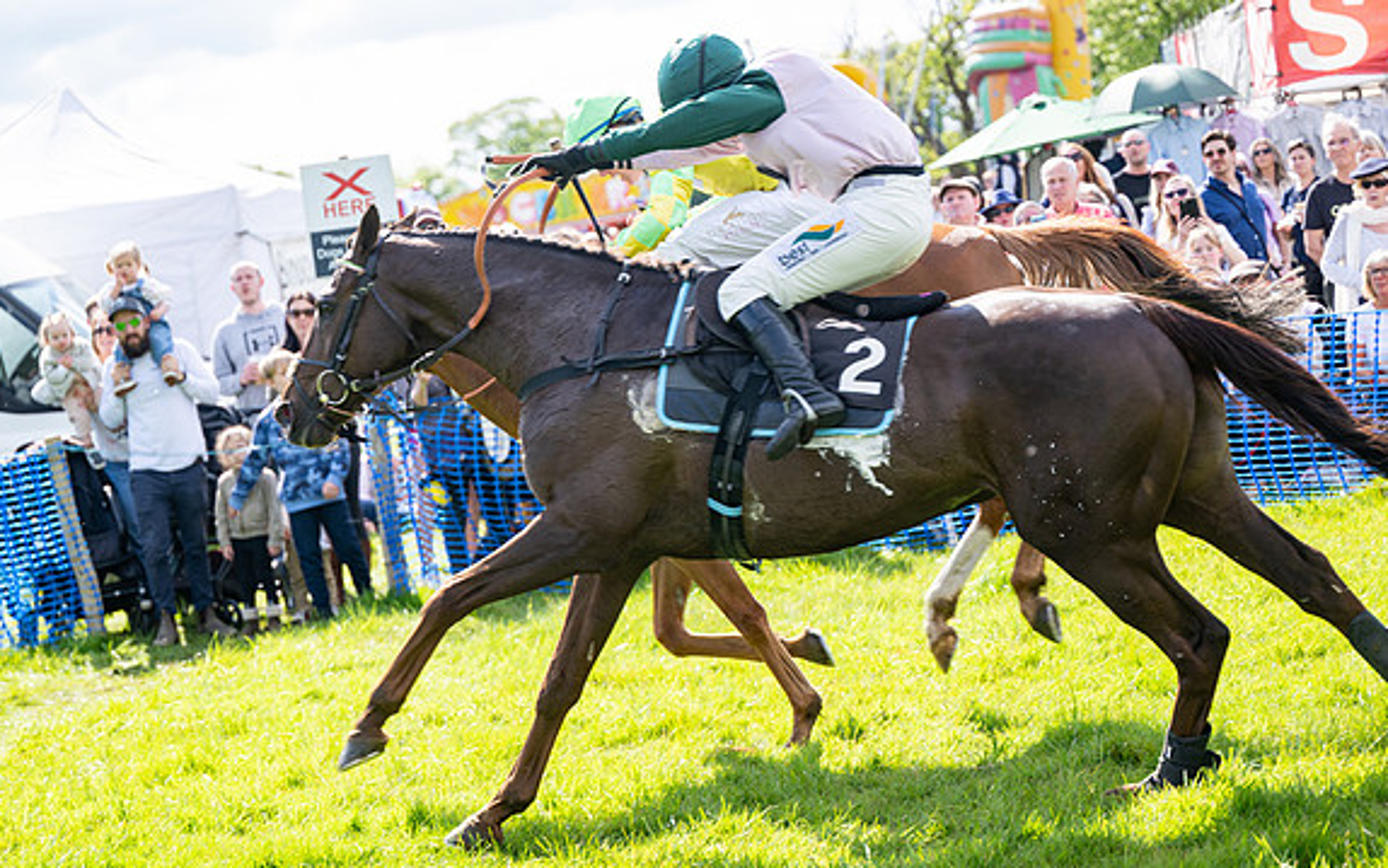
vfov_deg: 13.0
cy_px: 429
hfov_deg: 20.6
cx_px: 689
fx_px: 3821
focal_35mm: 101
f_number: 4
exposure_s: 1/800
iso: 200
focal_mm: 98
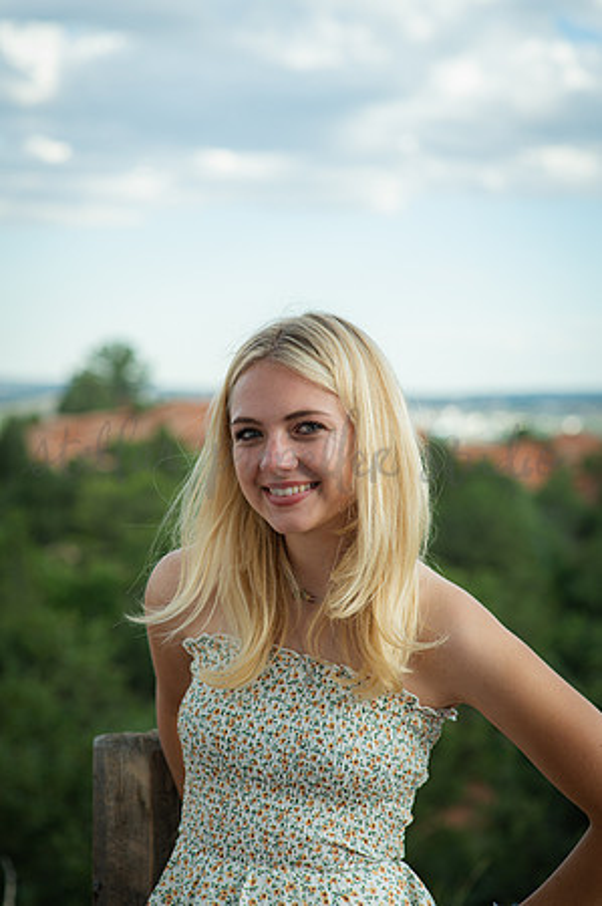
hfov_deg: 16.0
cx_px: 301
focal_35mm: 85
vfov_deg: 23.9
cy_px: 453
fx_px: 2137
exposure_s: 1/250
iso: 100
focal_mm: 85
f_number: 3.5
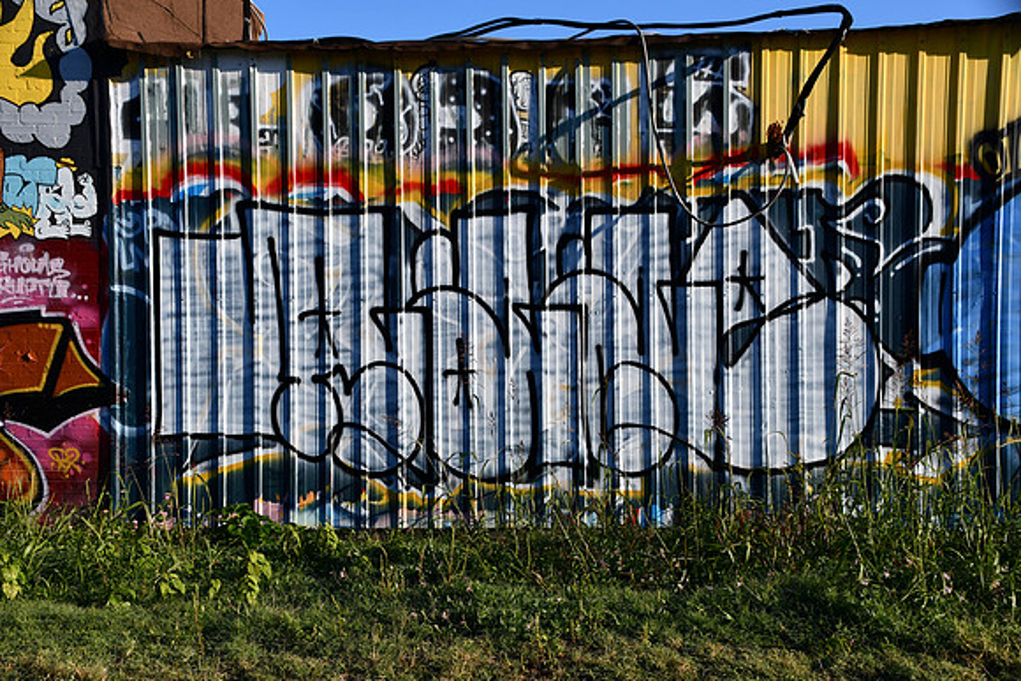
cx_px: 510
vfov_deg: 28.1
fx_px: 1362
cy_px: 340
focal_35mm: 48
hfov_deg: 41.1
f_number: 9
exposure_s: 1/320
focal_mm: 32
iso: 100
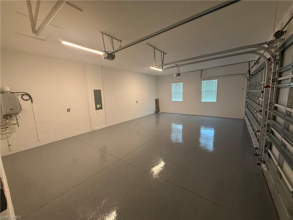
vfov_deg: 85.7
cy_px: 110
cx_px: 146
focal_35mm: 14
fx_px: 119
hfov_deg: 102.1
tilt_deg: -7.5
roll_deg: +1.8
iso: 500
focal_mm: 2.22
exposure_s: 1/120
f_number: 2.2
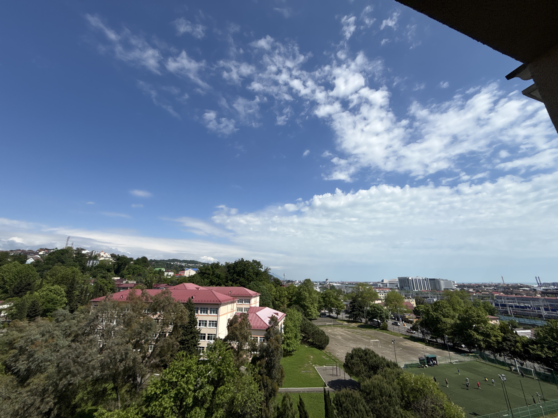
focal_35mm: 14
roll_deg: -1.6
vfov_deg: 85.7
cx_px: 279
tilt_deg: +17.2
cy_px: 209
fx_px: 226
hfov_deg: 102.1
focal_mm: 2.22
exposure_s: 1/5155
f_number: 2.2
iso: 50
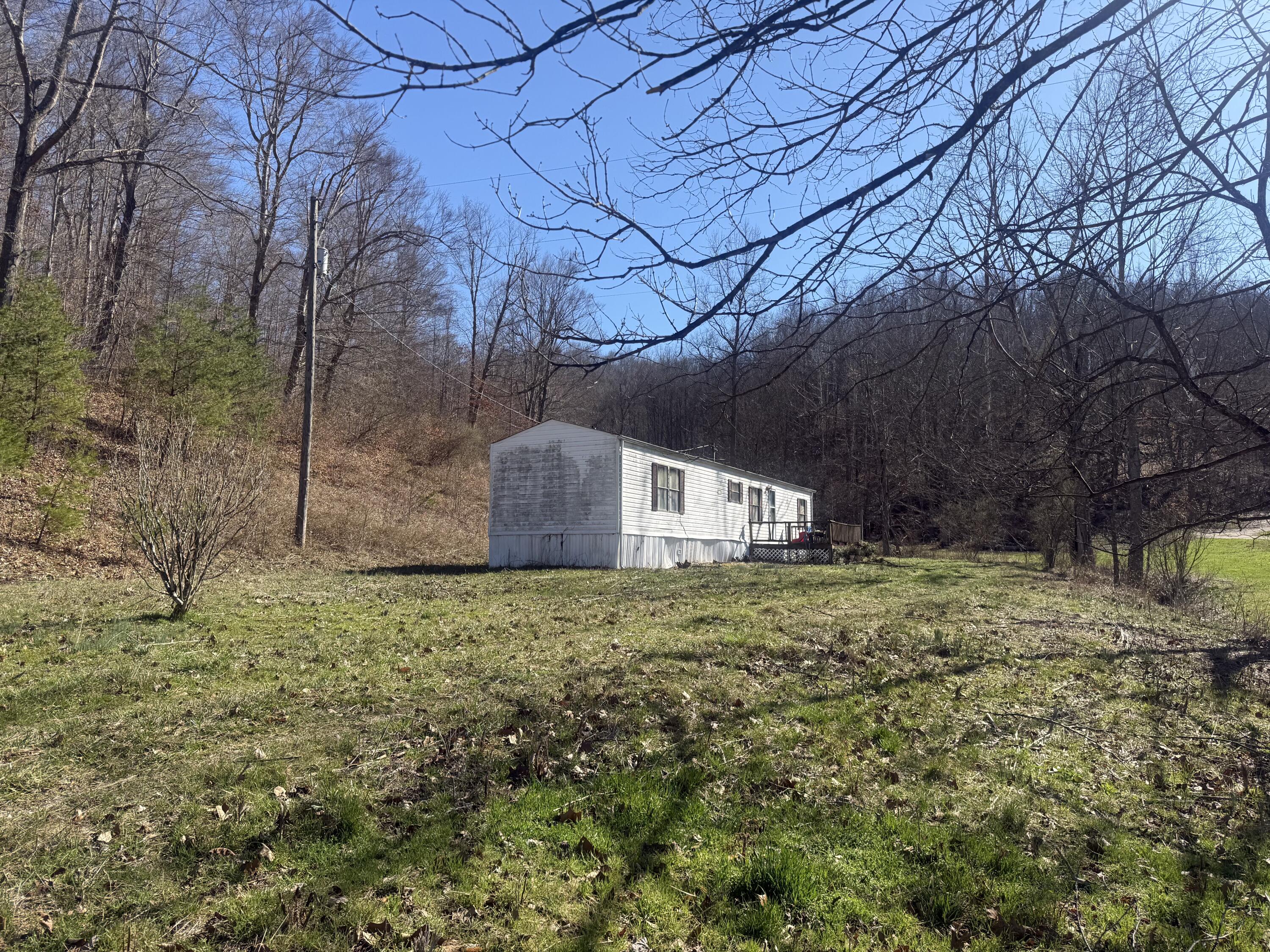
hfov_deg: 71.6
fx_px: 881
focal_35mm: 24
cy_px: 476
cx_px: 635
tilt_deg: +5.8
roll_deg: +0.3
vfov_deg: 56.8
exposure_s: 1/2611
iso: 80
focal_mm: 6.76
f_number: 1.78
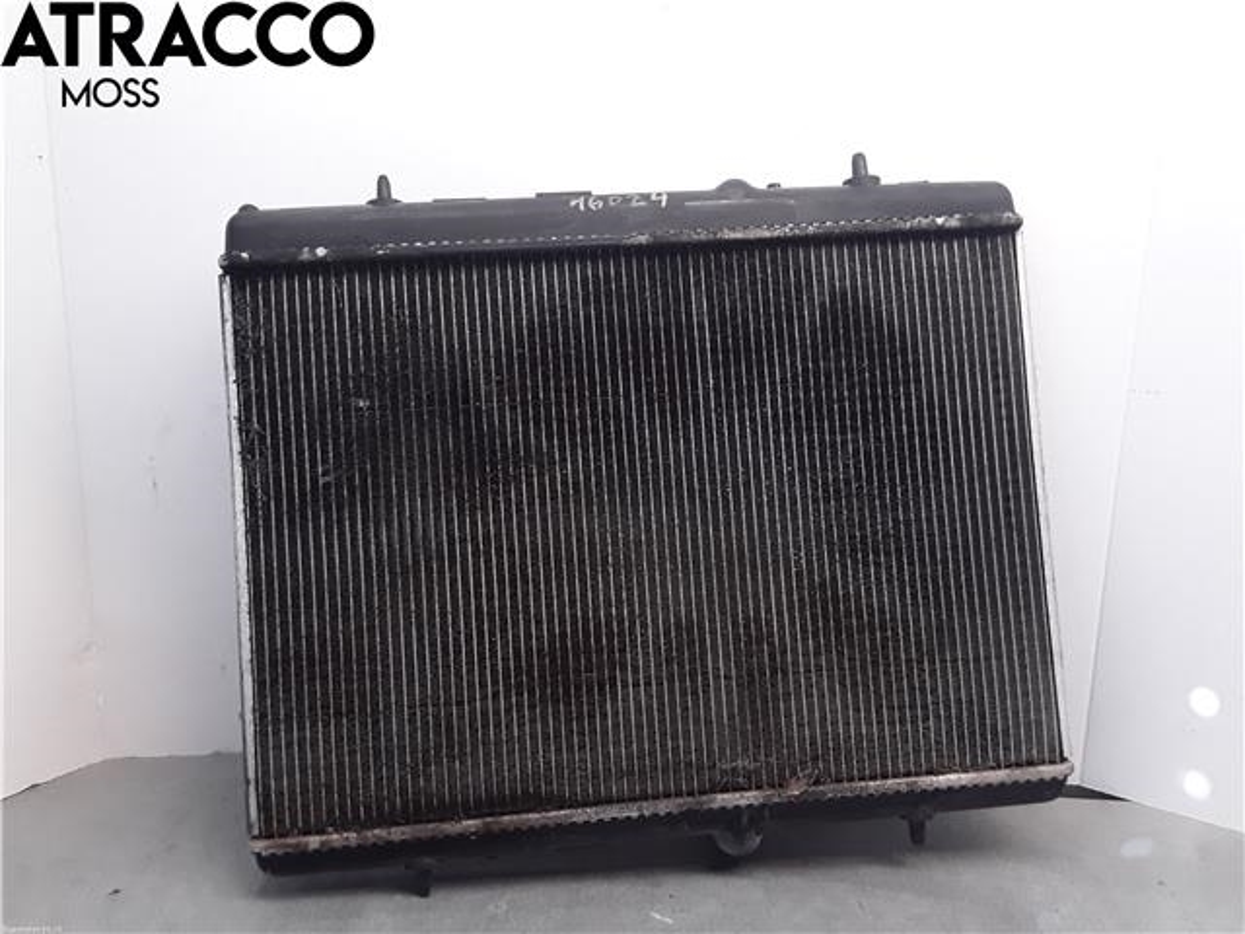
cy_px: 467
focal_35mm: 28
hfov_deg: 63.4
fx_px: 1007
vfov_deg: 49.7
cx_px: 622
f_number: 1.9
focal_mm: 2.91
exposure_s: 1/108
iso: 100
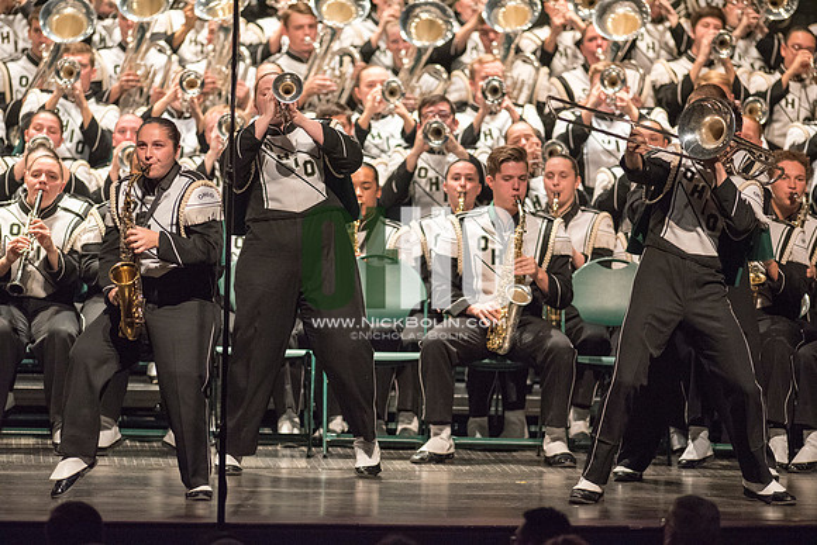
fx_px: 6810
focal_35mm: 300
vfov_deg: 4.6
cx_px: 408
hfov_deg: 6.9
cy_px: 272
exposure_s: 1/500
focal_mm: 300
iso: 4000
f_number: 2.8
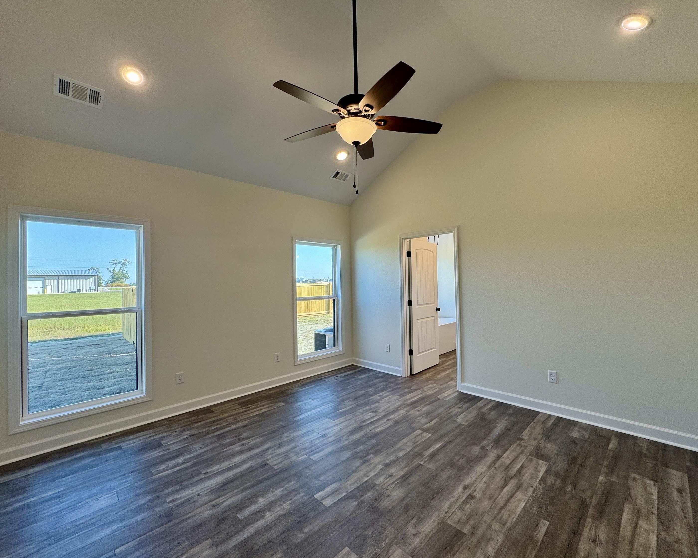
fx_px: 310
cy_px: 278
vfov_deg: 84.0
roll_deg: +0.6
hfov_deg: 96.7
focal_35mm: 15
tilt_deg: -0.6
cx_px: 363
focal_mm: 2.22
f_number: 2.2
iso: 64
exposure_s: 1/120
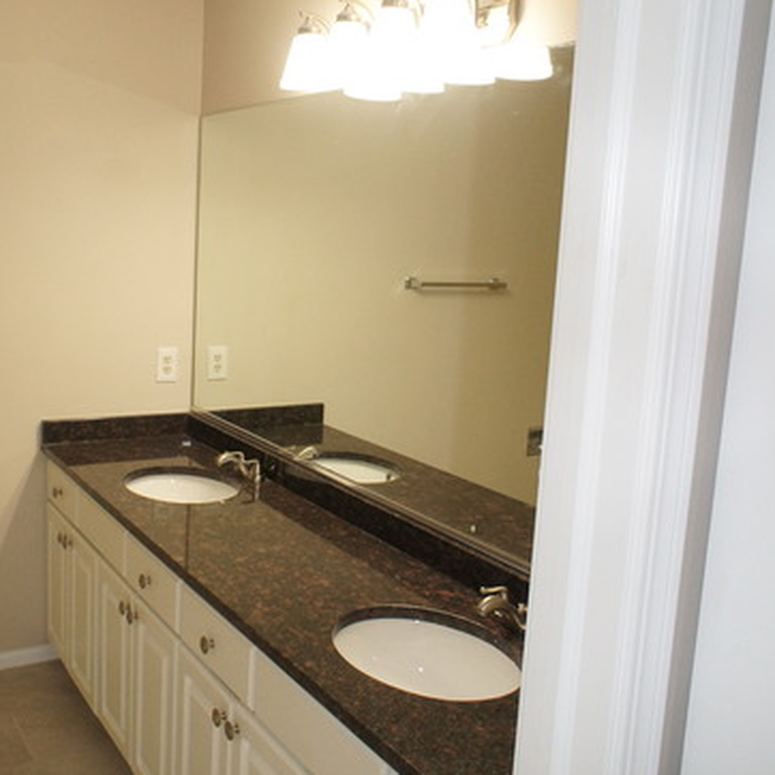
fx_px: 912
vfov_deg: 46.0
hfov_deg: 45.6
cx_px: 287
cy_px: 378
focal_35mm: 36
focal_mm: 16
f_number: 5
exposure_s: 1/160
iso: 1600
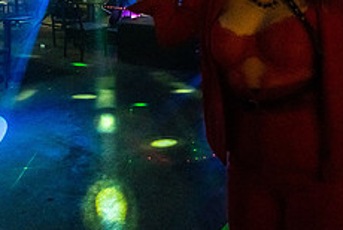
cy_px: -19
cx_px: 228
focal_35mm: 43
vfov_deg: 28.6
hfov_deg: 44.7
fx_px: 410
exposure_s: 1/250
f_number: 2.8
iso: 3200
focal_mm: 14.6
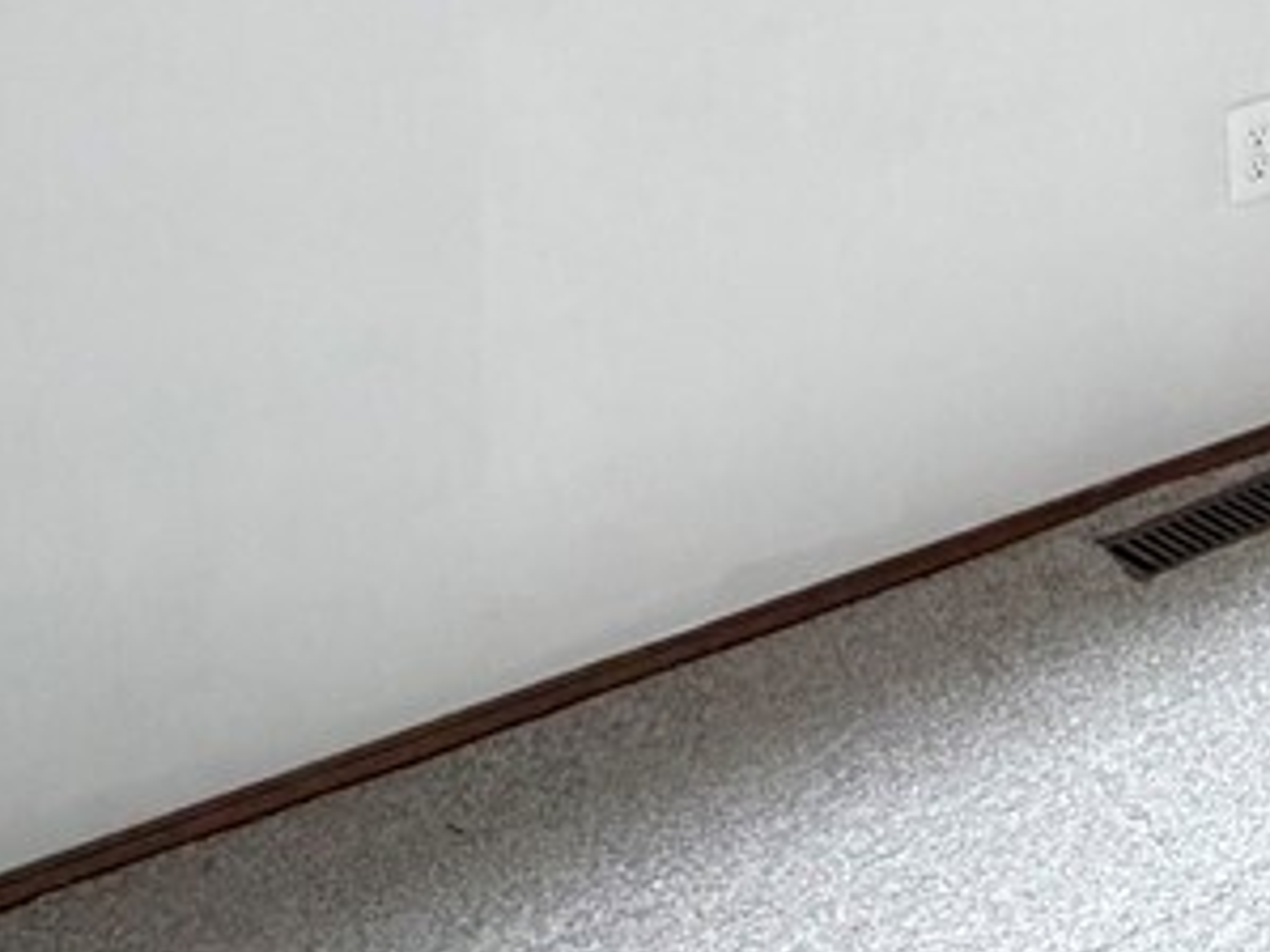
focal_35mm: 75
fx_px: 2751
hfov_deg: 20.6
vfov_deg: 16.8
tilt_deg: -3.2
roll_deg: +0.8
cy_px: -667
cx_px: 2098
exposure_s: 1/60
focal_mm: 2.22
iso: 500
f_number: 2.2
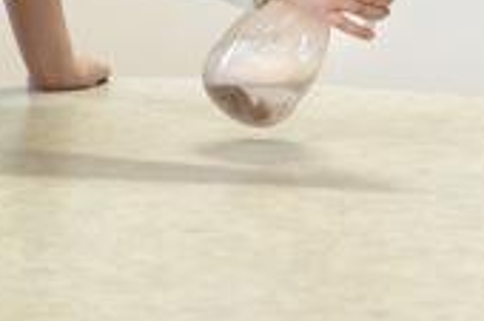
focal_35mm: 201
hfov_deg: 10.0
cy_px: 17
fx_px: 2700
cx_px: 649
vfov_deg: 6.8
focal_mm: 40
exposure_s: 1/160
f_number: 3.5
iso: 1000
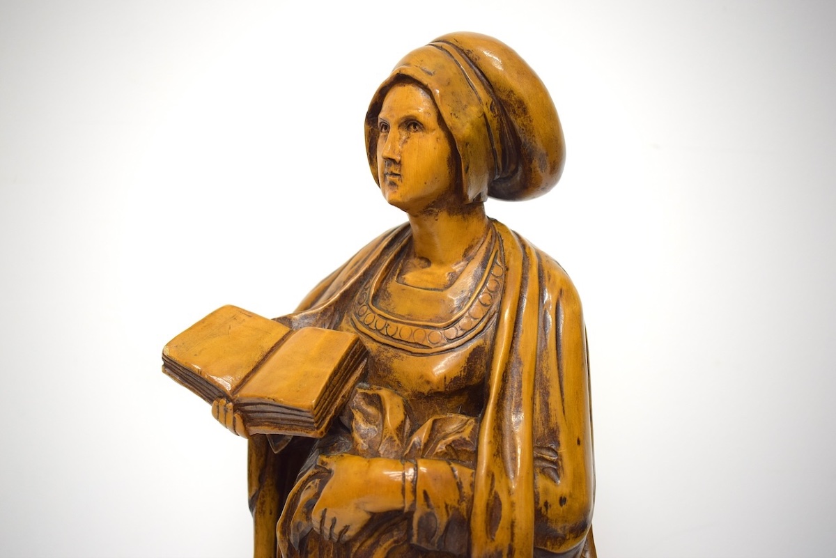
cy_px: 279
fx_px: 767
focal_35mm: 33
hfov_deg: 57.2
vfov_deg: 40.0
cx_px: 418
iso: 400
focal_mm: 22
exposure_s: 1/40
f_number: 4
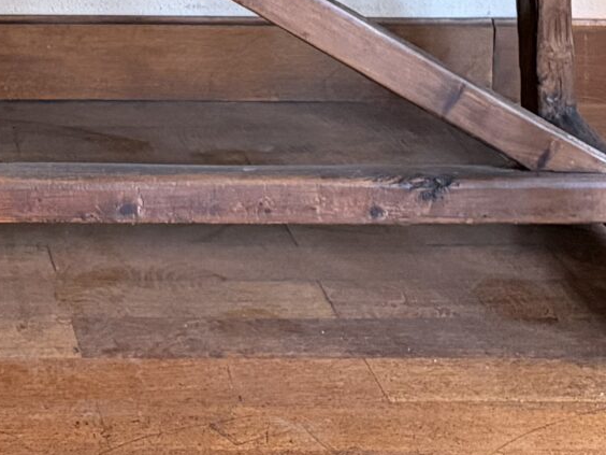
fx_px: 1908
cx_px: -202
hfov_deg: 16.9
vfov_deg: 12.2
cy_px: -410
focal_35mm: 109
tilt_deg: -6.9
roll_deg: +0.2
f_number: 1.78
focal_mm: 6.76
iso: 640
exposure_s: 1/33
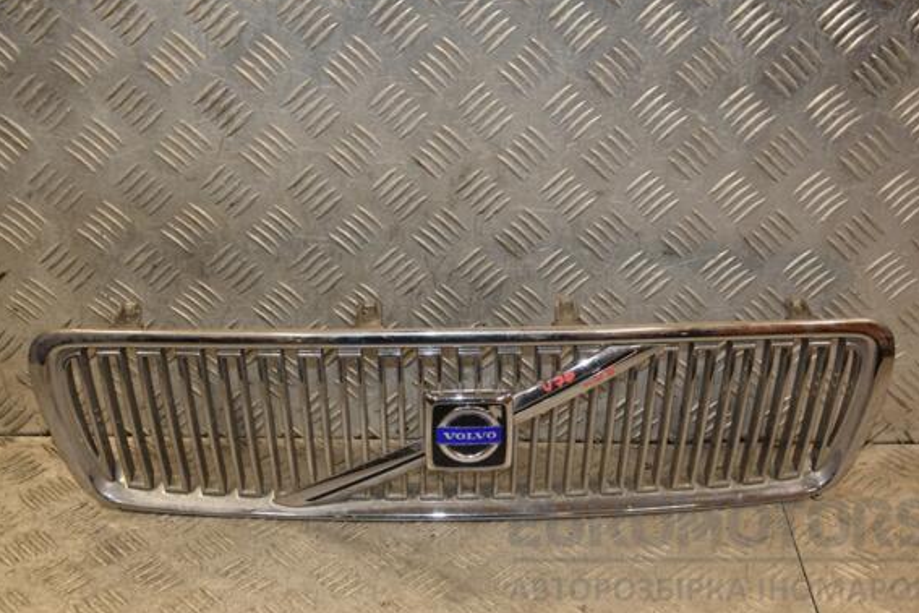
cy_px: 306
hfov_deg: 35.9
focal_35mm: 56
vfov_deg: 24.4
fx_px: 1417
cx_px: 478
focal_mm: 35
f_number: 5
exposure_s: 1/160
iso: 800
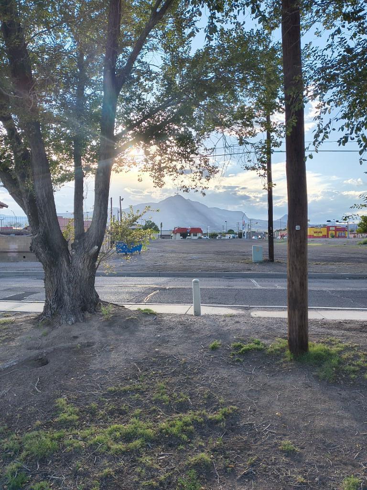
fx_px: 353
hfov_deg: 54.9
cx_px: 184
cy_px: 245
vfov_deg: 69.4
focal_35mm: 25
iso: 100
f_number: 1.7
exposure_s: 1/513
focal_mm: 4.68
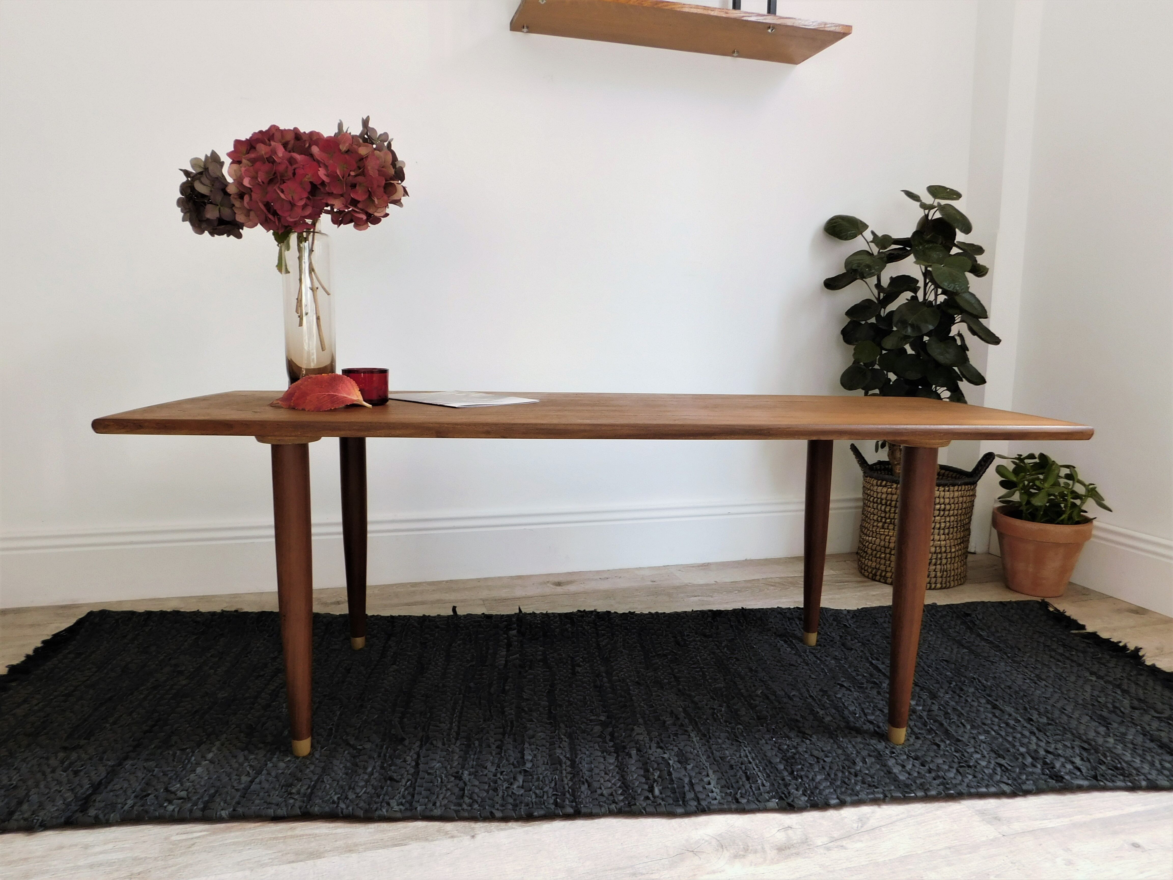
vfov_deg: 58.9
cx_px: 586
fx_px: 779
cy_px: 440
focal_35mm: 23
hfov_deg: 73.9
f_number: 3
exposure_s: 1/20
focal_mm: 4
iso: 125
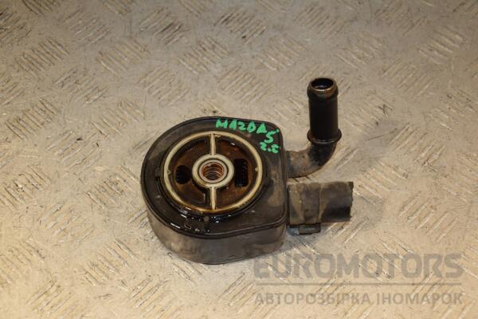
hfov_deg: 29.9
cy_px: 160
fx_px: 896
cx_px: 239
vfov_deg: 20.2
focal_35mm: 68
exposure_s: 1/200
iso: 800
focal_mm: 45
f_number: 4.8
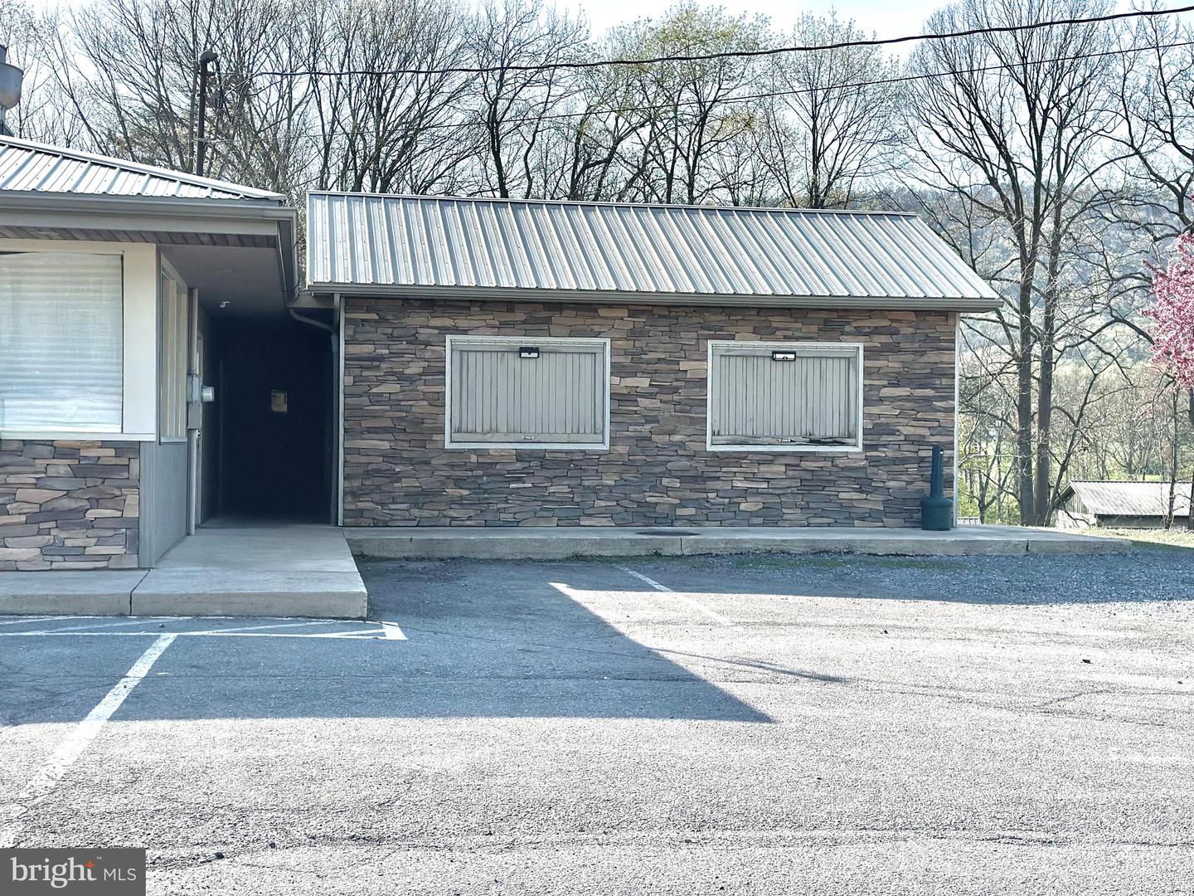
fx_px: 1656
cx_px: 597
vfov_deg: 30.3
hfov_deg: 39.7
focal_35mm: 48
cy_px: 448
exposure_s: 1/6211
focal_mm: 6.86
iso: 100
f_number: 1.78
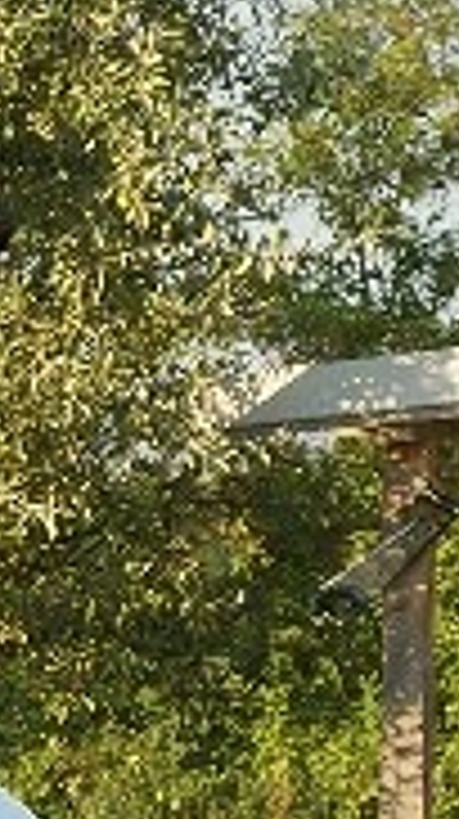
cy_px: 1008
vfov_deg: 8.5
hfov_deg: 4.3
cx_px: -1701
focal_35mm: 250
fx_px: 5422
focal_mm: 29
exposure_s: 1/200
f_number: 5
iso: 100
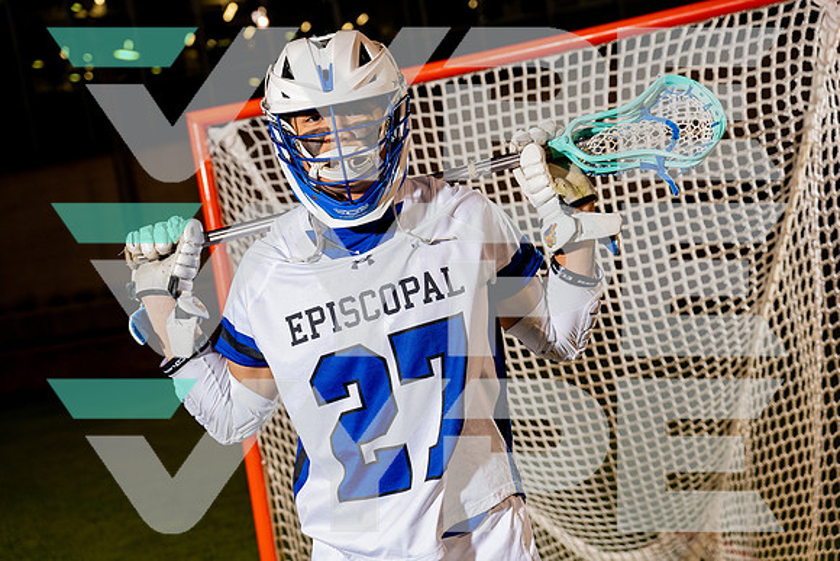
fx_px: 1400
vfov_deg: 22.6
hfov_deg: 33.4
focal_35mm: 60
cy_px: 280
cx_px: 420
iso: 400
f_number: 4
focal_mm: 60
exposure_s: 1/250
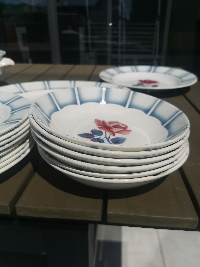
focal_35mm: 27
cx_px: 100
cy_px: 134
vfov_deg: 65.3
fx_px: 208
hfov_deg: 51.4
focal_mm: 5.56
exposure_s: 1/12195
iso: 50
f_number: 1.6
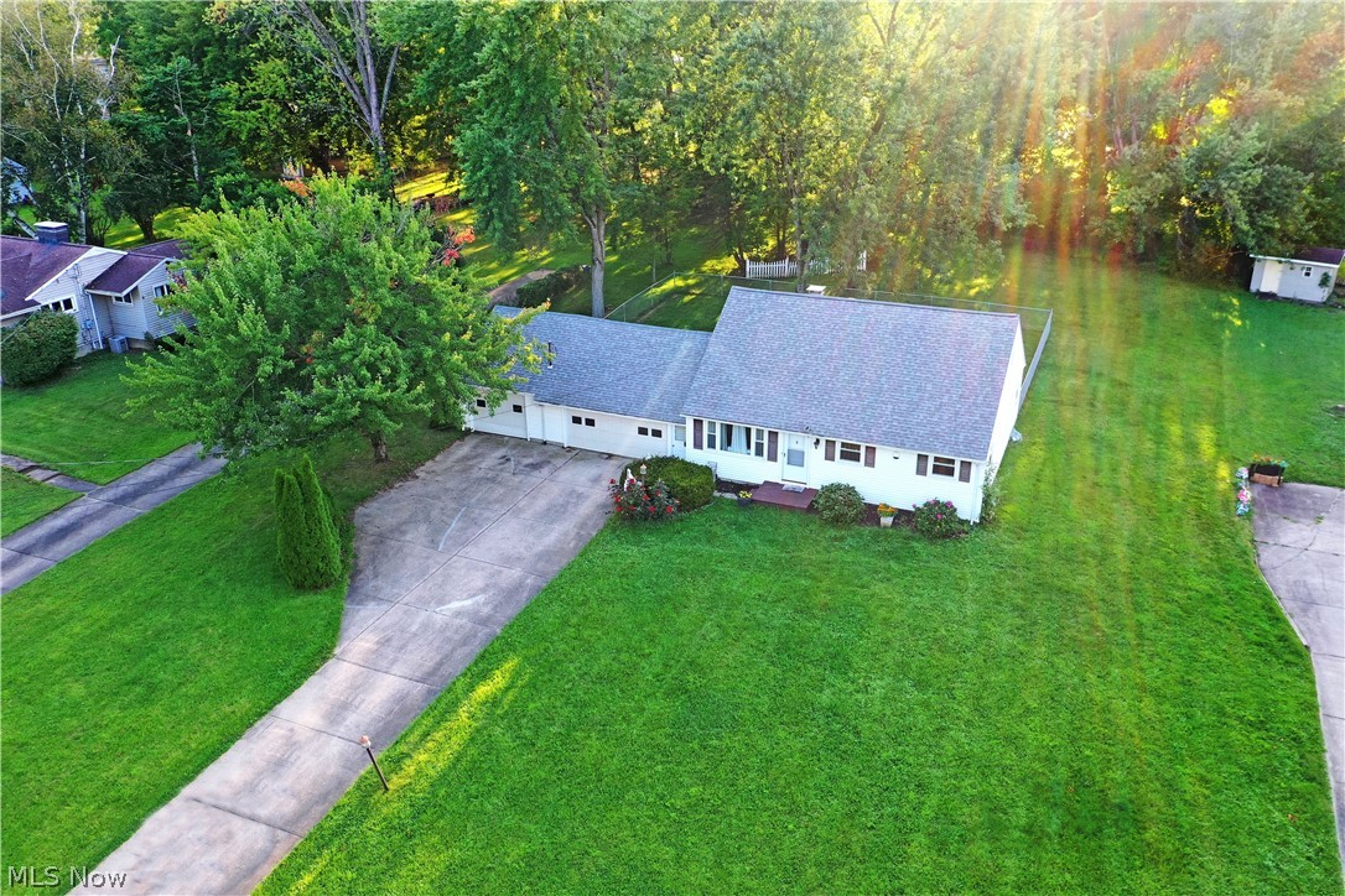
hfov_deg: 65.5
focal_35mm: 28
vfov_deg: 46.4
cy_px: 448
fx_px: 1046
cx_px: 672
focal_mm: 10.26
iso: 100
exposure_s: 1/80
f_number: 4
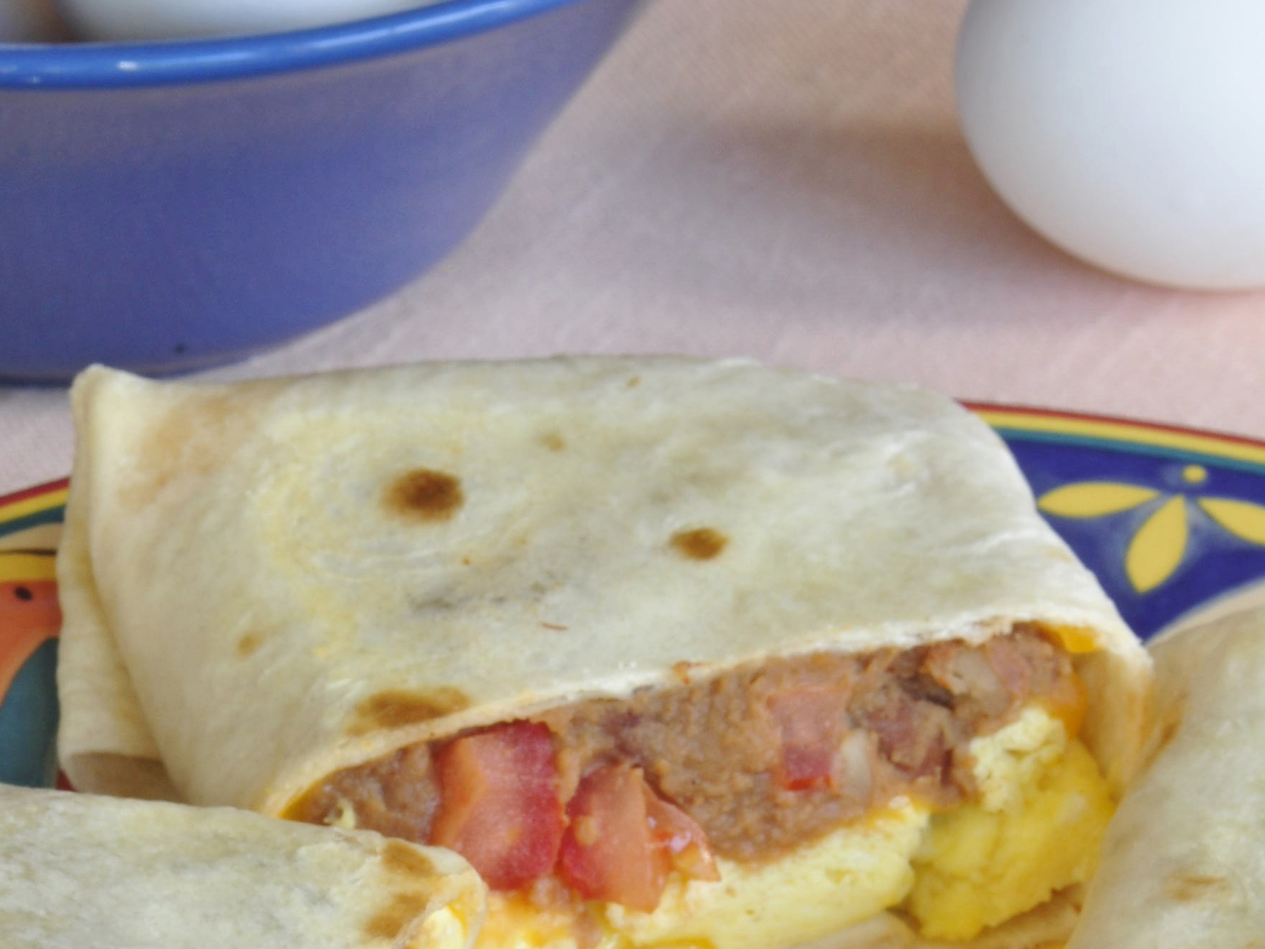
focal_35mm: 315
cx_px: 712
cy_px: 766
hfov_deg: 6.3
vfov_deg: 4.7
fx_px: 11512
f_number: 22
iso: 200
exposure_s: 1/3
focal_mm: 90
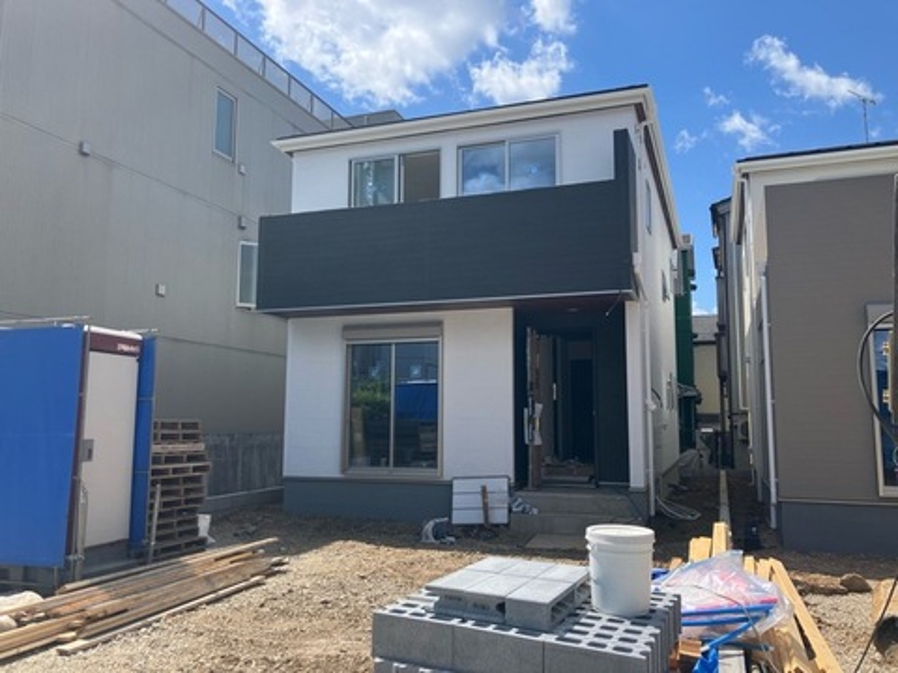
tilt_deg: +6.6
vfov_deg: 49.7
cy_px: 336
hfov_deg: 63.4
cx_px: 449
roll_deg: +0.1
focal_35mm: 28
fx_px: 726
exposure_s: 1/1517
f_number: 1.8
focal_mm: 3.99
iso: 32
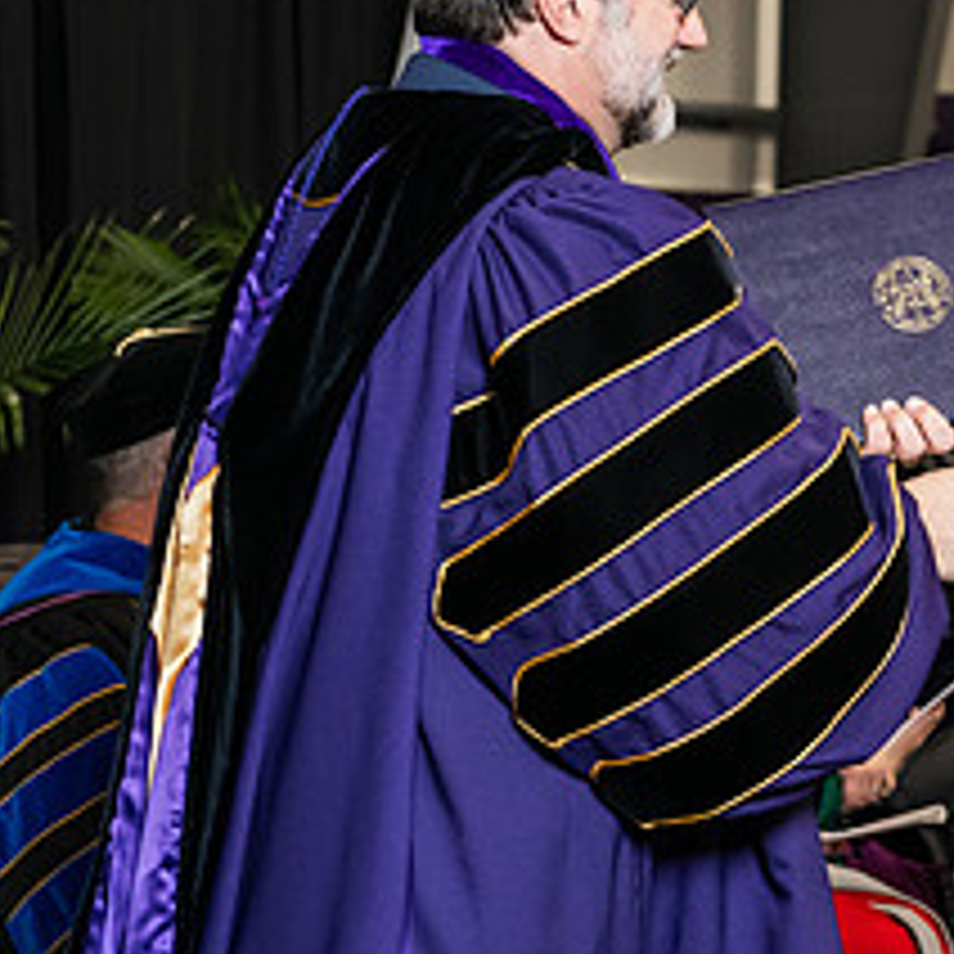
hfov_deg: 11.9
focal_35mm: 144
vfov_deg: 12.1
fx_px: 4490
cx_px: 1071
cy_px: 263
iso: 2000
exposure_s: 1/200
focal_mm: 62
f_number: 5
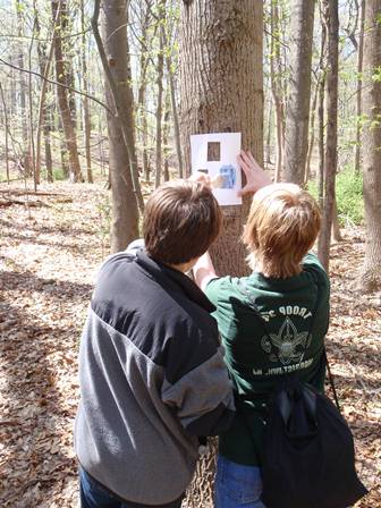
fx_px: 411
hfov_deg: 49.7
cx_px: 190
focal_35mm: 28
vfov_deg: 63.4
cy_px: 254
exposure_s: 1/60
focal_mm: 5
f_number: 3.5
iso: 64
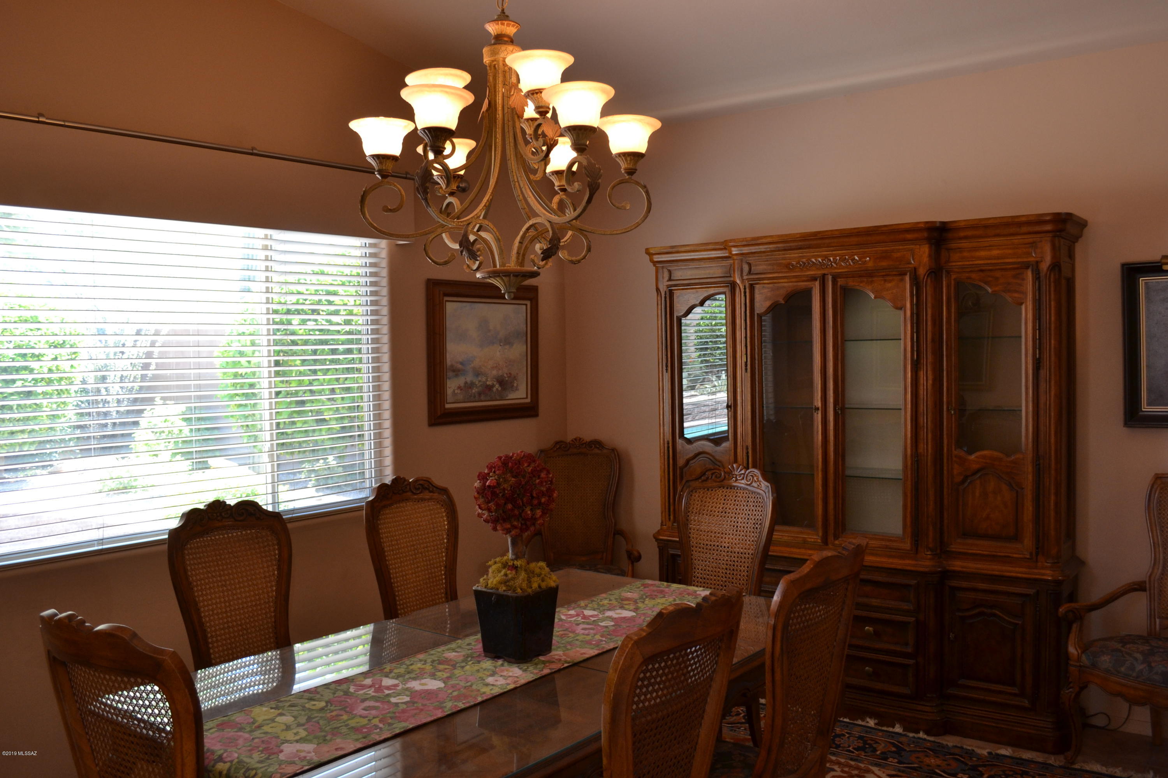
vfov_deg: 43.6
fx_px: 973
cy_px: 389
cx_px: 584
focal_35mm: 30
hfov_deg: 61.9
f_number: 4.5
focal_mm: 20
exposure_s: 1/80
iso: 400
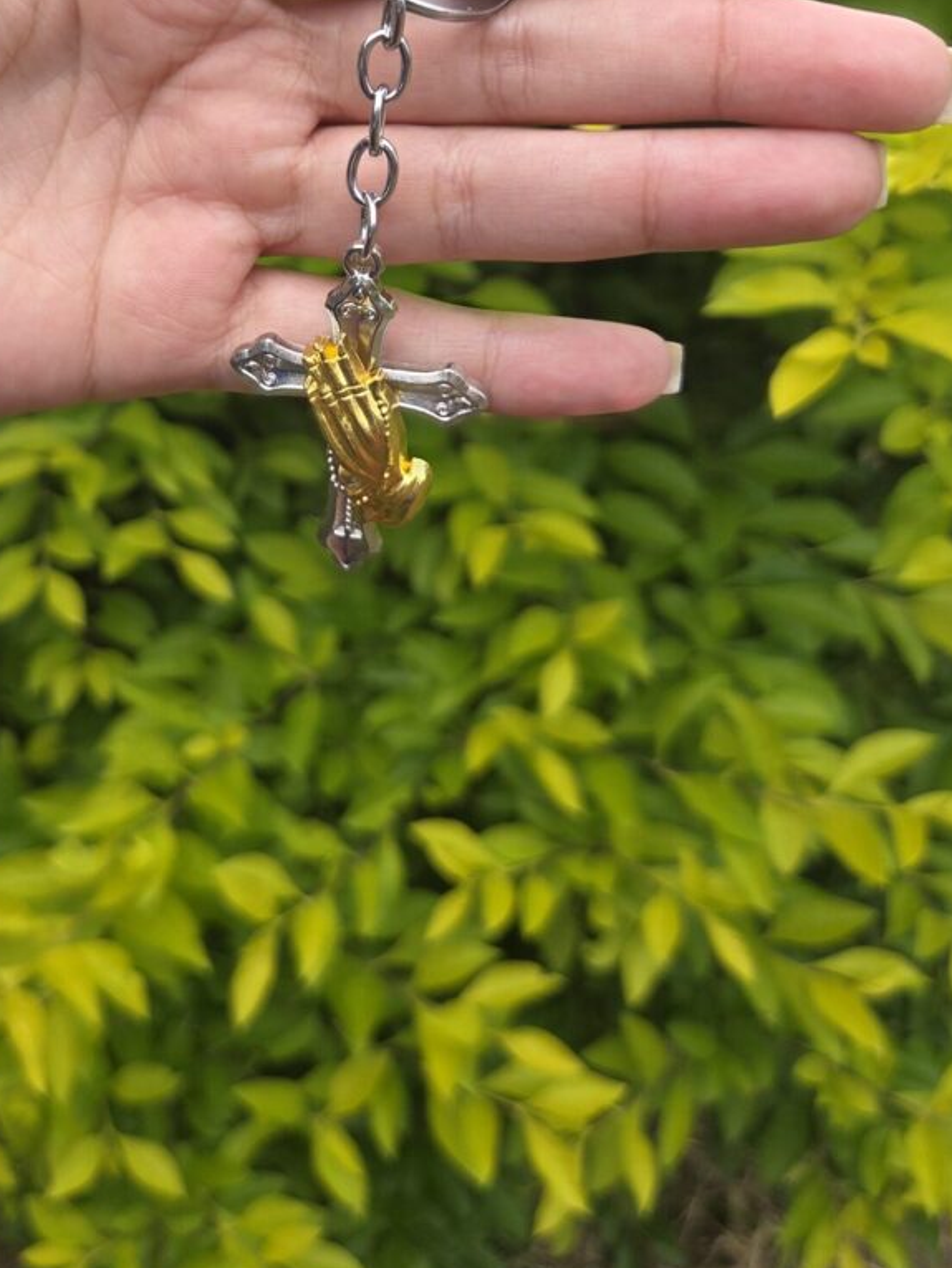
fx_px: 1466
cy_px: 300
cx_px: 248
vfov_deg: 45.0
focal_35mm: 40
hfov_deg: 35.3
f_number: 1.8
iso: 32
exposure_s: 1/180
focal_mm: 5.4
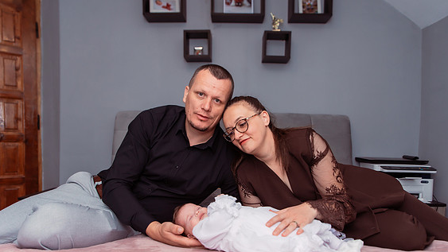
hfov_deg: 69.8
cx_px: 230
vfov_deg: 42.8
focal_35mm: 27
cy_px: 143
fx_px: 321
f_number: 3.2
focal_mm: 24
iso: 320
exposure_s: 1/250
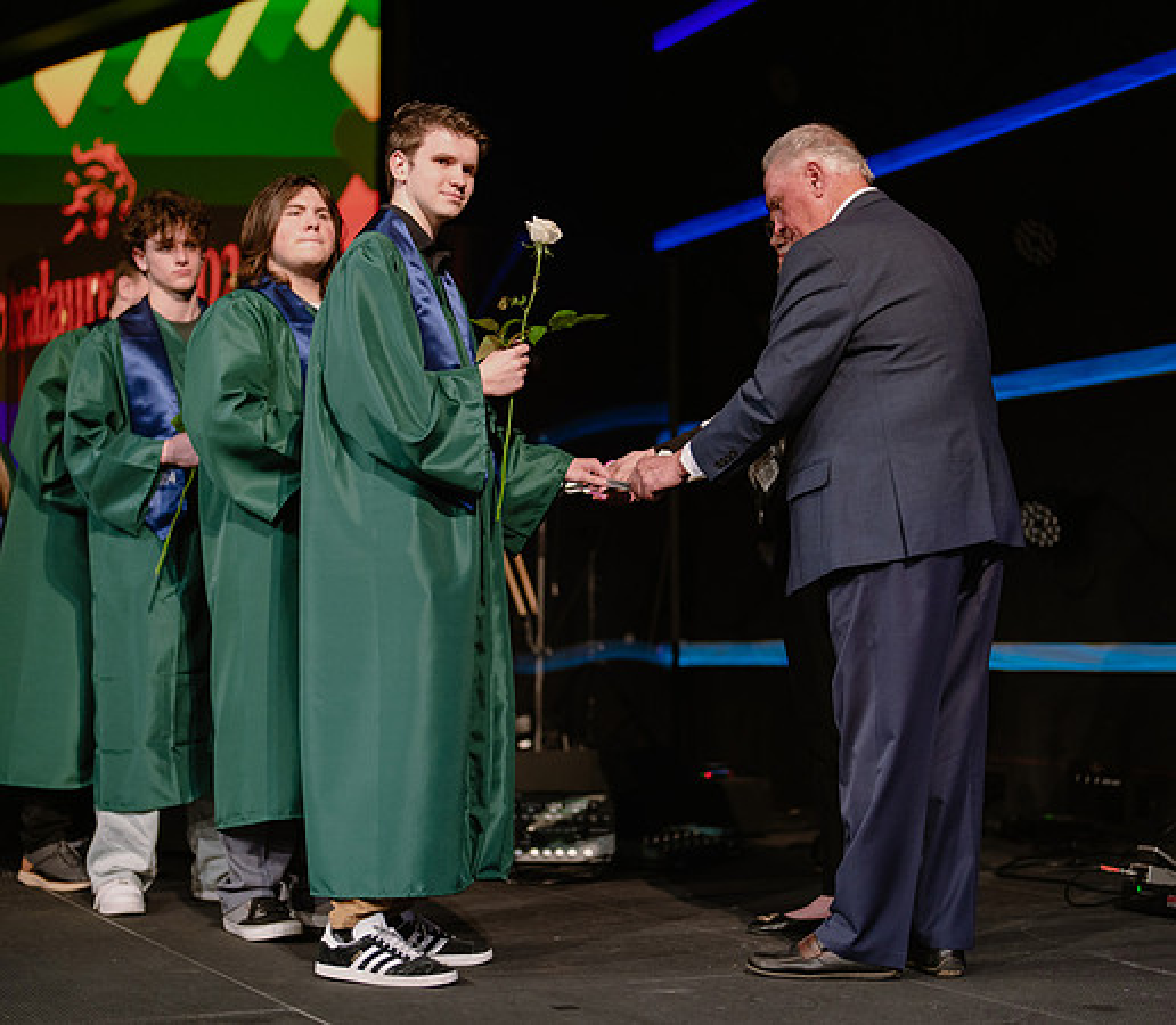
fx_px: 2148
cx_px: 588
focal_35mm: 60
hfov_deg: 30.6
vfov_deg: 26.9
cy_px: 512
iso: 640
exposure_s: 1/320
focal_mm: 50
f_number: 1.2
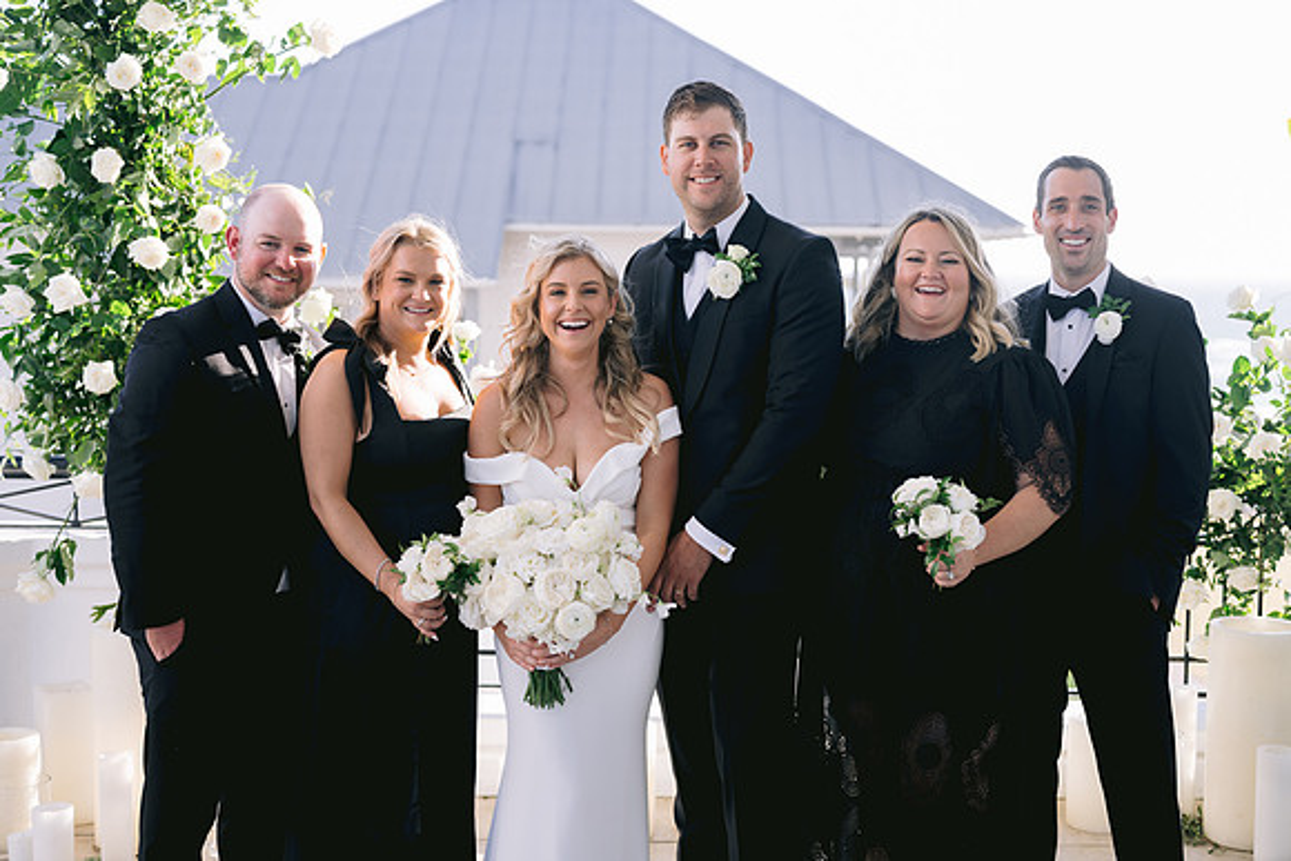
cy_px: 430
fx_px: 1793
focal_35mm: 50
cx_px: 646
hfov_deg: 39.6
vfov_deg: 27.0
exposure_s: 1/640
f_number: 2.8
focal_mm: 50
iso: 200
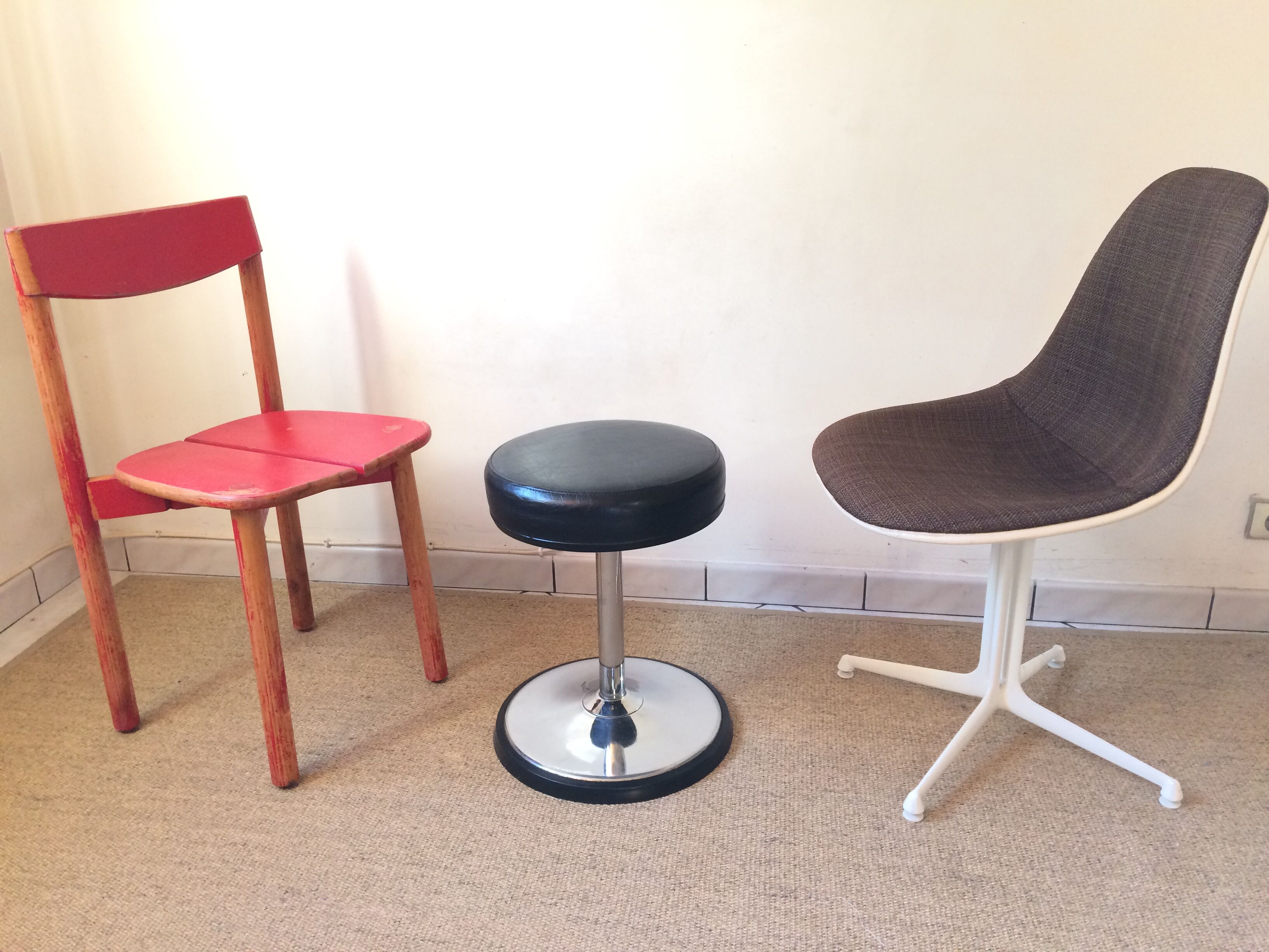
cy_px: 476
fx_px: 1063
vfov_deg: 48.2
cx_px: 634
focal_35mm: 29
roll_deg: +0.8
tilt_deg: -23.2
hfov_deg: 61.7
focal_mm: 4.15
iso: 64
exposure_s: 1/33
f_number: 2.2
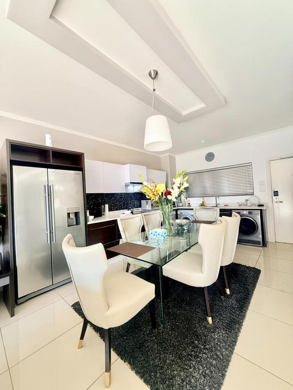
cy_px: 195
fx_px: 158
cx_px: 146
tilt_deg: +1.2
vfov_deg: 102.1
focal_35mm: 14
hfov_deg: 85.7
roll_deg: +3.7
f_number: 2.2
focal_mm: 2.22
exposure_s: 1/100
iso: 125
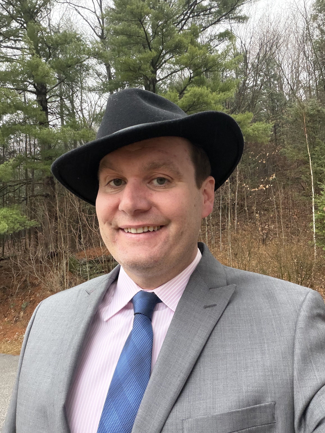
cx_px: 162
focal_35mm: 30
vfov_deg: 60.0
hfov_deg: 46.8
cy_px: 216
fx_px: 376
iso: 200
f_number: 1.9
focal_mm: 2.71
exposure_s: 1/60
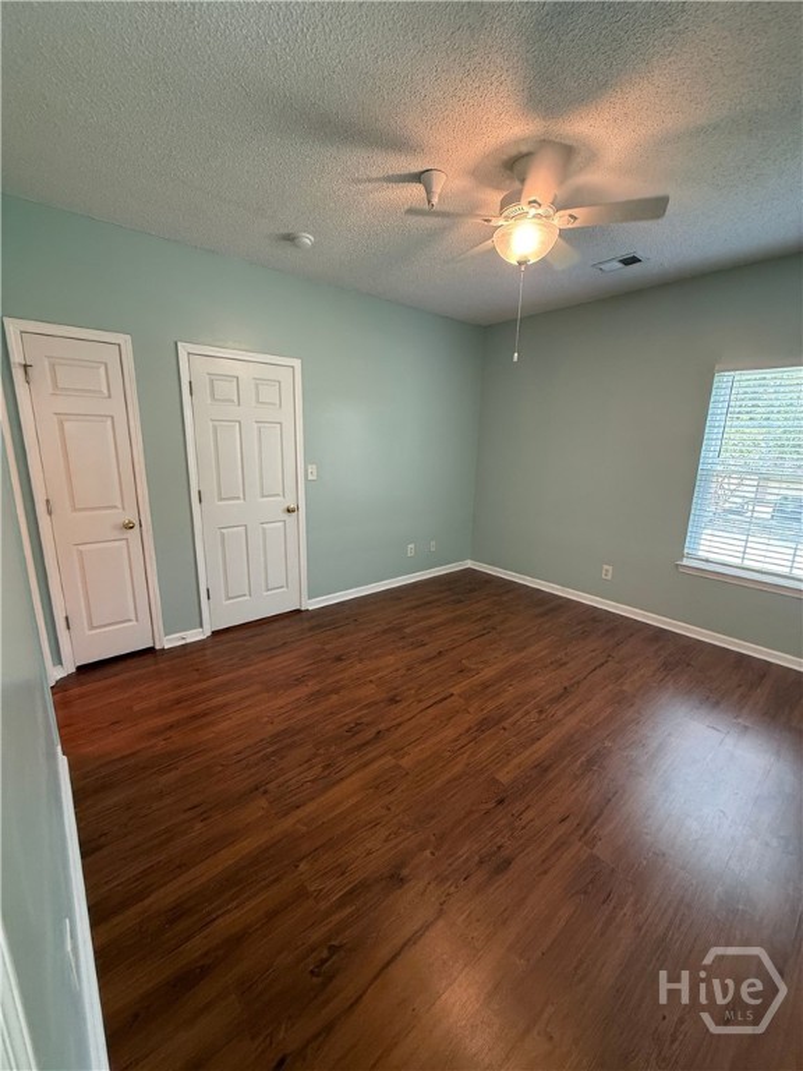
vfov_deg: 102.1
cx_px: 402
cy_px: 536
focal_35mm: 14
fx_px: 433
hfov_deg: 85.7
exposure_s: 1/60
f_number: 2.2
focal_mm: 2.22
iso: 250
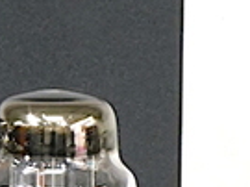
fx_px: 7331
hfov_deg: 1.9
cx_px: -428
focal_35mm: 1016
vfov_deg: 1.5
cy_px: 337
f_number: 7.1
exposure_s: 1/1.6
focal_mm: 25.6
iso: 200
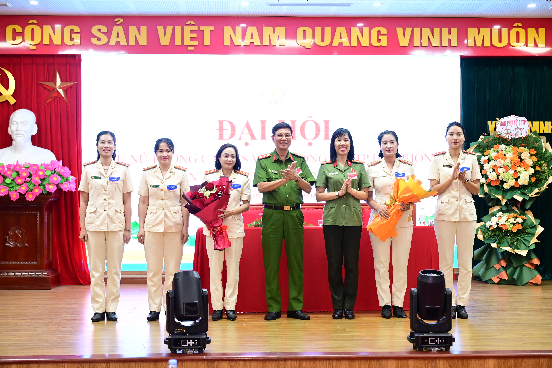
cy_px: 184
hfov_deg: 35.1
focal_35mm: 57
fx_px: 874
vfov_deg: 23.8
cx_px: 276
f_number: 4
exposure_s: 1/125
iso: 2000
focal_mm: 57
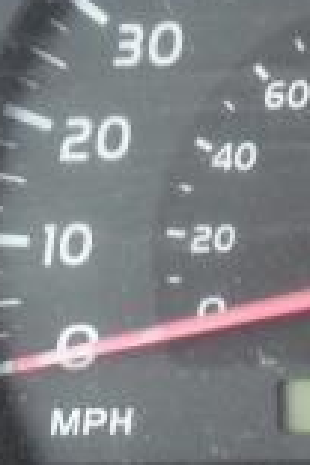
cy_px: 232
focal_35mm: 192
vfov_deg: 10.7
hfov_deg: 6.9
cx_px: 647
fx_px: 2480
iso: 200
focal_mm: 6.3
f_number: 3.1
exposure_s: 1/10
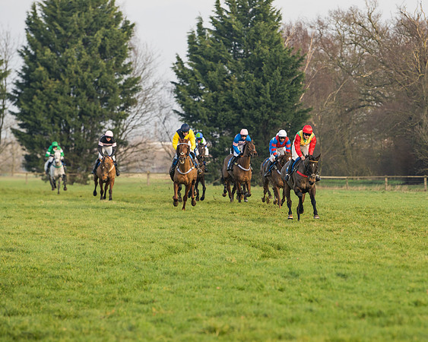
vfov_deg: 4.9
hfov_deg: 6.2
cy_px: 162
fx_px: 3959
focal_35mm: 313
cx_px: 269
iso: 320
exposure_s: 1/1250
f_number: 4
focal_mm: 200
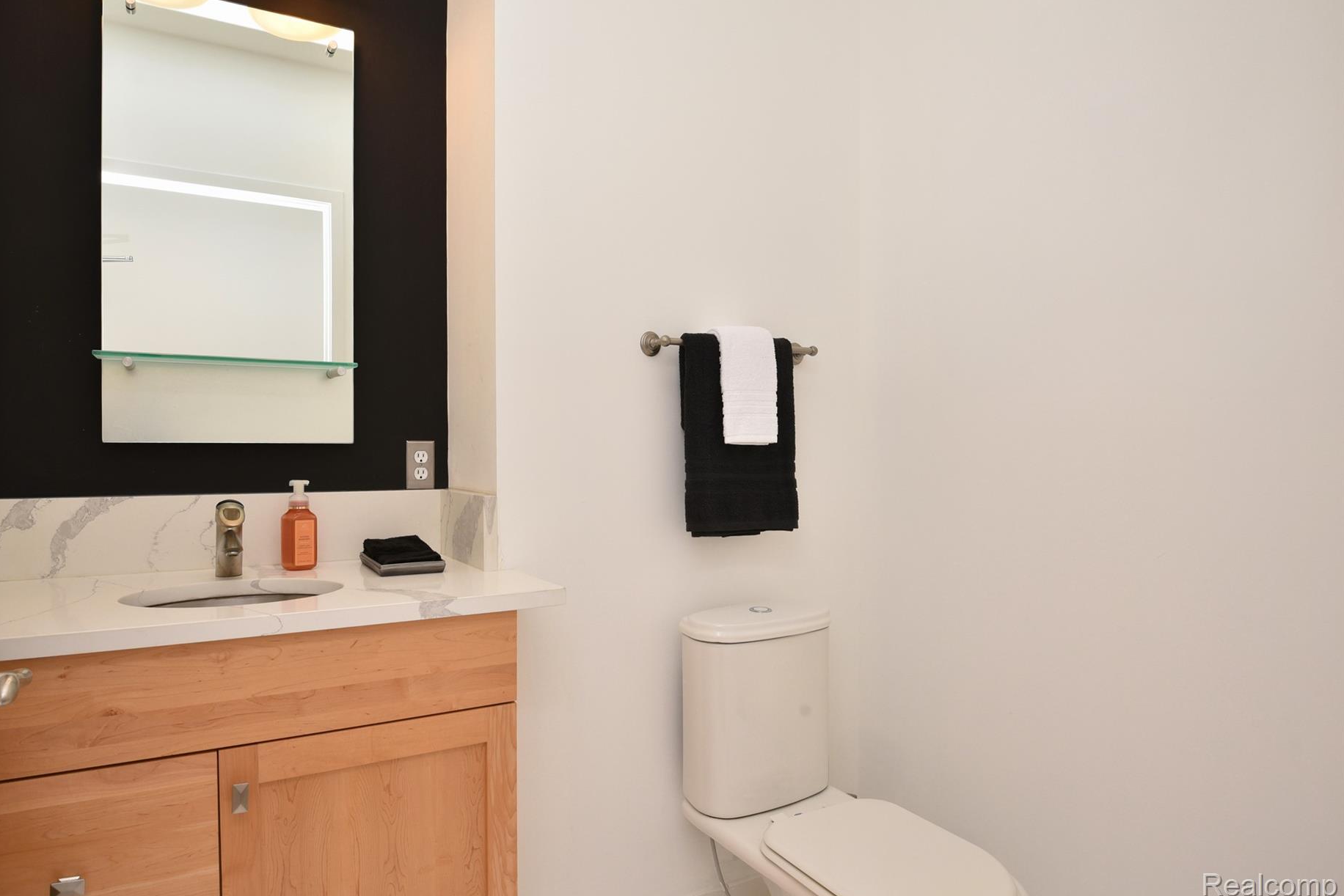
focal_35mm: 19
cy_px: 405
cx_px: 596
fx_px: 709
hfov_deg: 86.5
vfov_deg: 64.4
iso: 320
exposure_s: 1/60
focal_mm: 17
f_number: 10
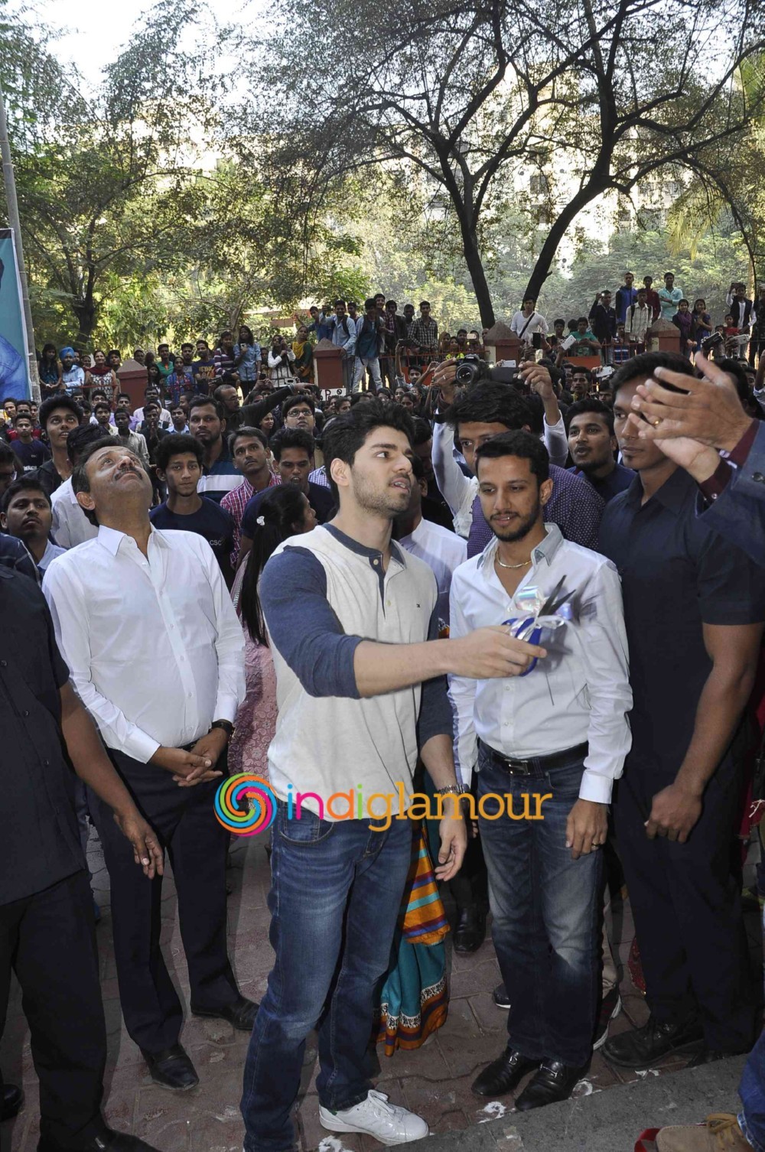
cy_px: 576
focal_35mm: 33
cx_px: 382
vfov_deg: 57.3
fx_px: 1055
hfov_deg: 39.9
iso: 400
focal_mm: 22
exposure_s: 1/200
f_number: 5.6
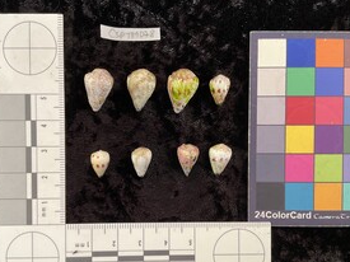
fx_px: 374
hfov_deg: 50.1
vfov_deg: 38.5
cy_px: 153
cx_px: 164
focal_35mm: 37
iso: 100
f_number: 1.8
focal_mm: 3
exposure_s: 1/50
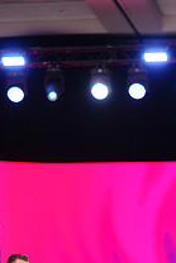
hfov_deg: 8.8
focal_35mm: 156
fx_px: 1142
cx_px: 148
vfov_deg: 12.7
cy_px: 357
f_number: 2.2
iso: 320
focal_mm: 56
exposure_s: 1/400
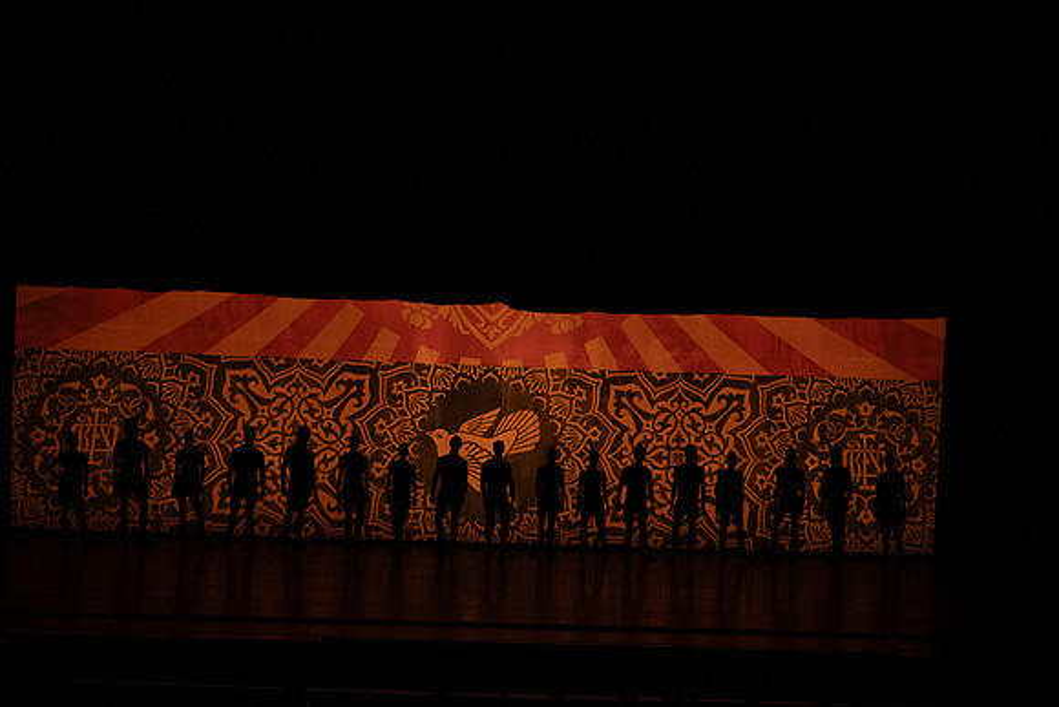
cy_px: 354
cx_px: 530
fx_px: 2942
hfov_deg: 20.4
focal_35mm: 100
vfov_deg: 13.7
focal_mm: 100
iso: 6400
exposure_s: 1/400
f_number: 6.3
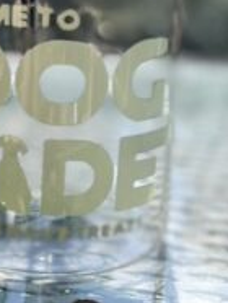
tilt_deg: -14.7
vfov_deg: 21.0
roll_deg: -2.9
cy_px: 93
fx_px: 815
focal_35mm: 93
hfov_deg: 15.9
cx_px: 94
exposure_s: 1/3401
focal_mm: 4.2
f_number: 1.6
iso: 50
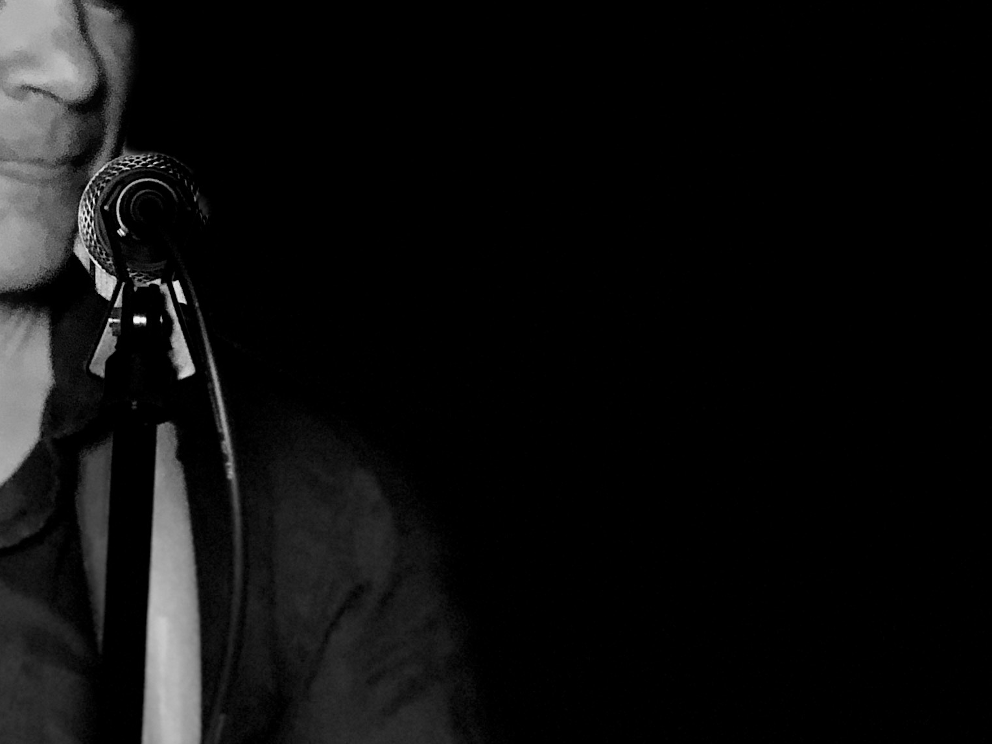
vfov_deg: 10.8
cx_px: 318
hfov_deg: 14.4
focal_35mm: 137
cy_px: 559
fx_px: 3927
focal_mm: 6
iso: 160
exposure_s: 1/10
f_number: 2.4
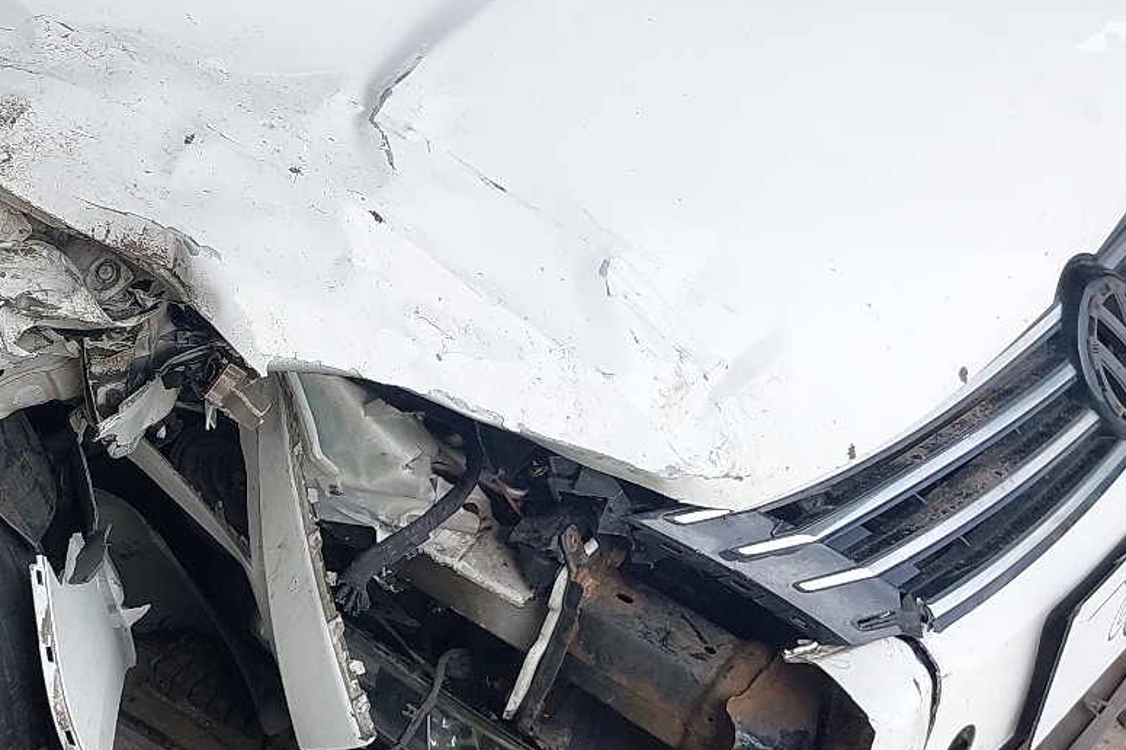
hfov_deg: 32.5
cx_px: 78
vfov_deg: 23.3
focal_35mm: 58
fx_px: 1813
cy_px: 315
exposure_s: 1/263
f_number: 1.8
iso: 20
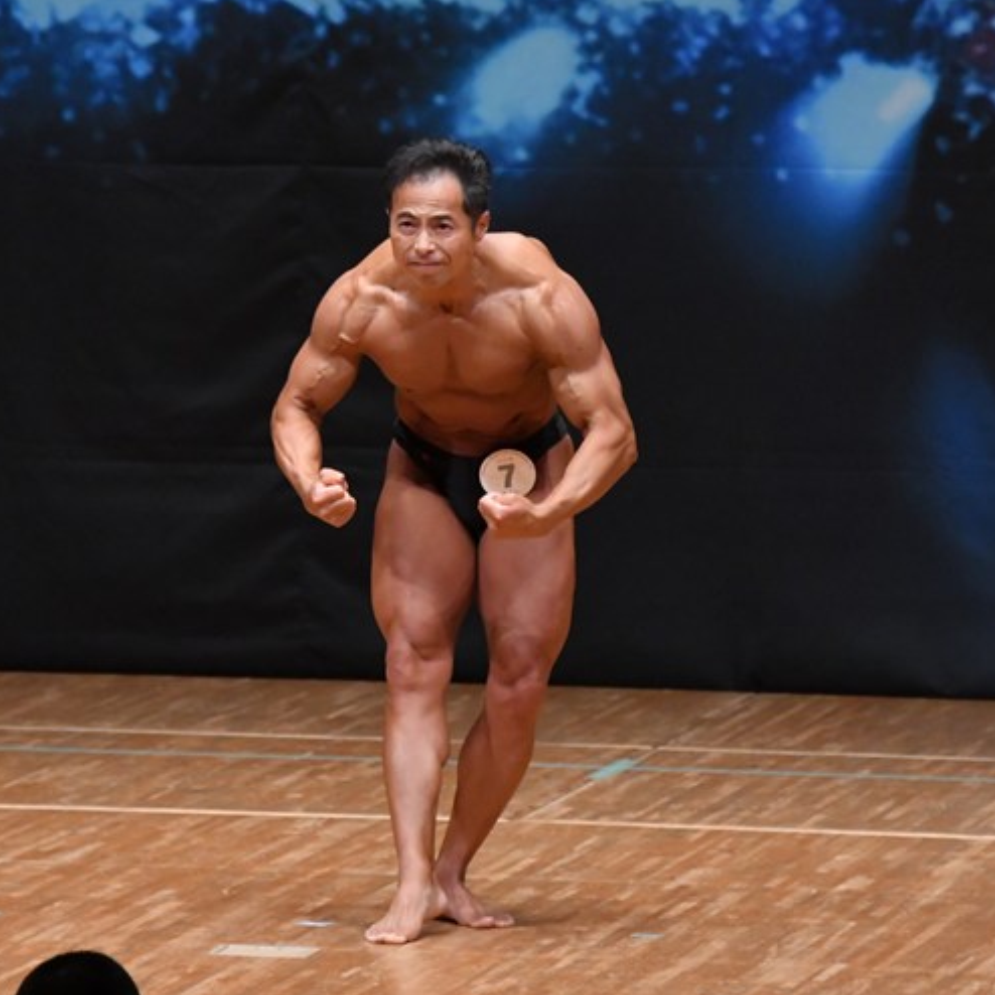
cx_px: 446
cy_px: 502
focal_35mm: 400
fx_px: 13008
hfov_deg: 4.4
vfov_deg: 4.4
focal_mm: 200
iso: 5000
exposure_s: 1/400
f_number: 5.6
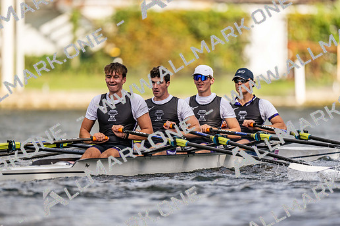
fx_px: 6352
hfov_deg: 3.1
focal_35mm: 673
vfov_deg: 2.0
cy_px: 116
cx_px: 176
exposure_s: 1/2500
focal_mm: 600
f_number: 4
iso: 250
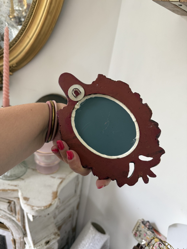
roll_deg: -9.9
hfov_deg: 56.8
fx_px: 173
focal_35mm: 24
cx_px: 94
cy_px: 124
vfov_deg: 71.6
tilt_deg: -26.6
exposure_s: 1/121
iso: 200
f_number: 1.78
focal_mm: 6.76
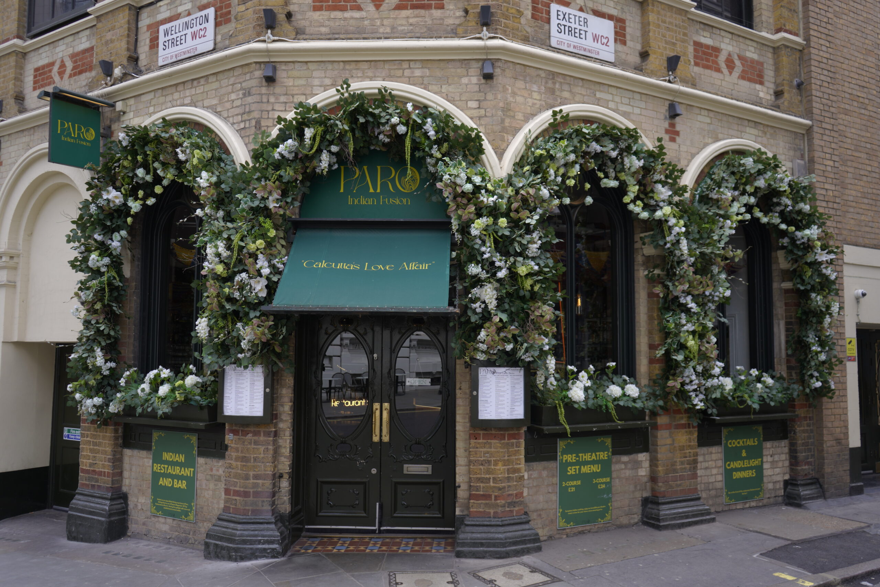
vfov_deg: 42.3
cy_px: 294
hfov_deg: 60.3
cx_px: 440
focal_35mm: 31
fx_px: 758
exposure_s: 1/100
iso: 50
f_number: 3.5
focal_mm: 31
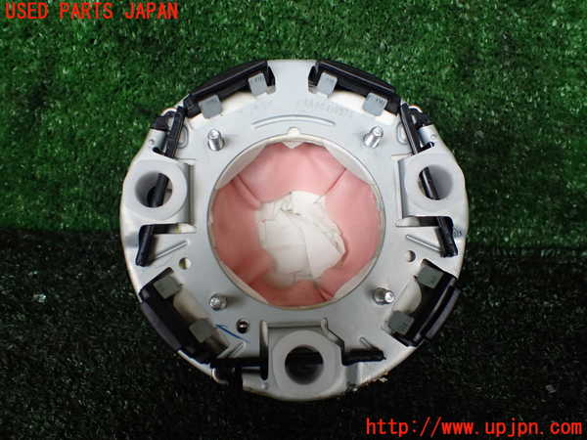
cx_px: 294
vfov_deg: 46.8
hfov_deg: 60.0
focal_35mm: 30
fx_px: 509
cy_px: 220
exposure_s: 1/125
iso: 250
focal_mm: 5.4
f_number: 2.3
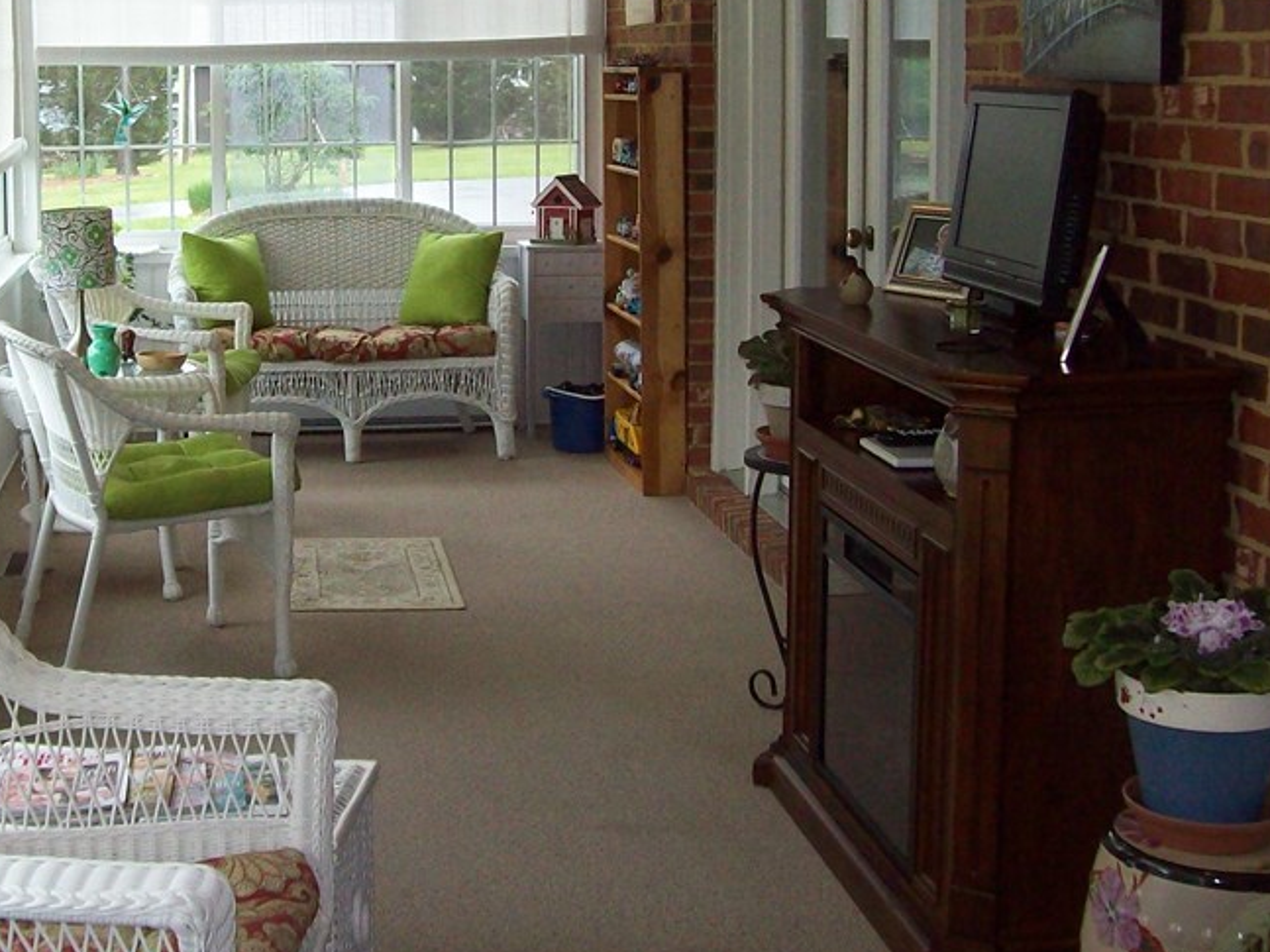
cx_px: 351
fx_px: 2091
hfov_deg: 33.3
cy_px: 257
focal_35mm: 57
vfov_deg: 25.4
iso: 200
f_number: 2.7
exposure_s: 1/147
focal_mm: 6
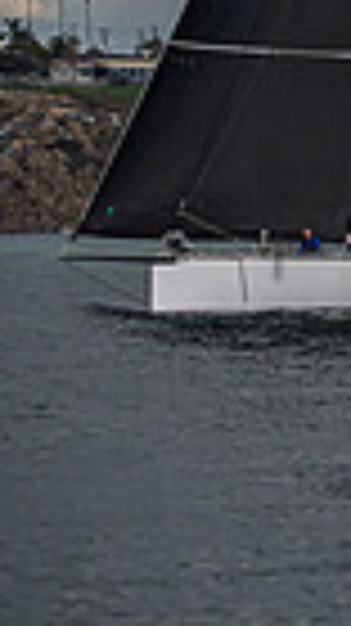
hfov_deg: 2.3
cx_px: 1397
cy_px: -69
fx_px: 8537
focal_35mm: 515
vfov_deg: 4.2
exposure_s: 1/3200
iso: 400
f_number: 5.6
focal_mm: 105
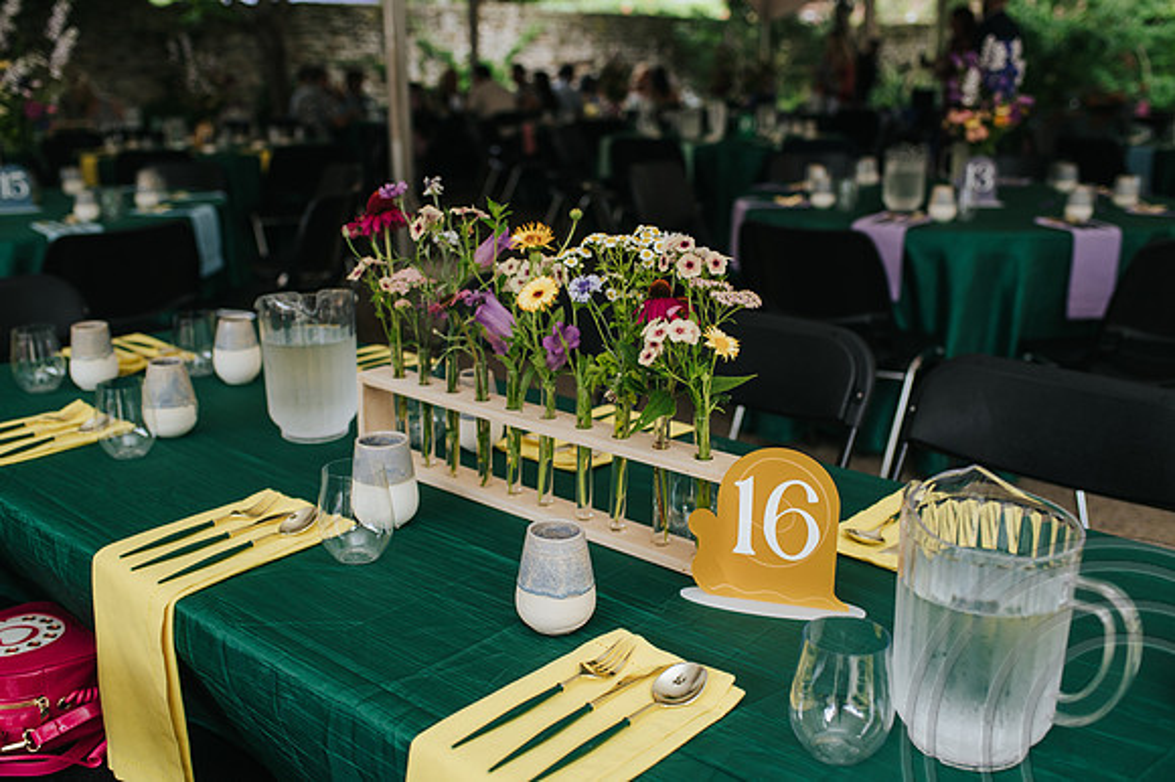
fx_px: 1160
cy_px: 391
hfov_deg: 53.7
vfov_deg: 37.2
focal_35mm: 36
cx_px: 588
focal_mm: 35
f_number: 3.2
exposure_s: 1/200
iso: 800
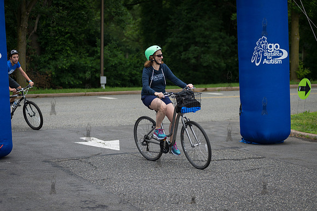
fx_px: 705
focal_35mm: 80
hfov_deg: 25.4
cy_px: 106
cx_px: 158
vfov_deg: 17.1
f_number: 3.5
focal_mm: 80
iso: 200
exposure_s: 1/800
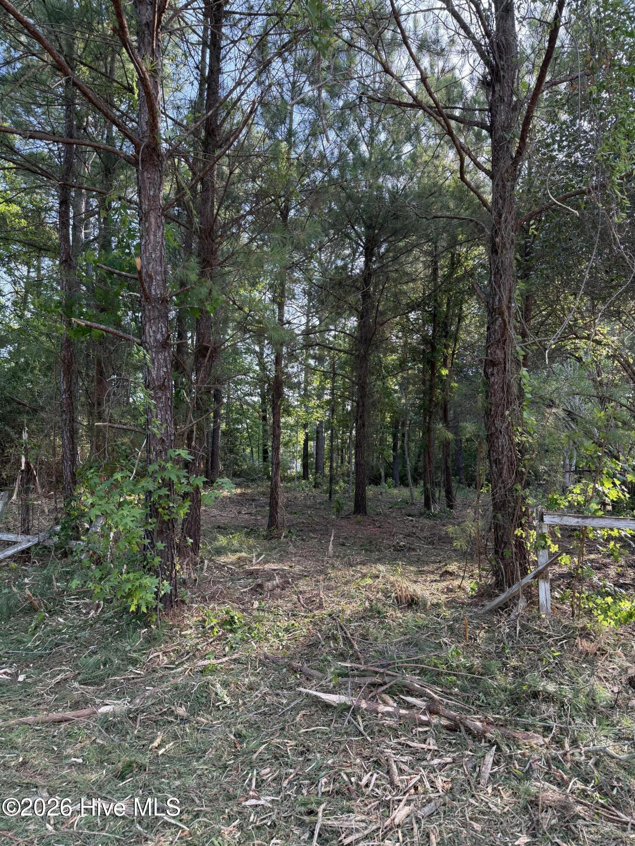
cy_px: 423
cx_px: 318
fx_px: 587
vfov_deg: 71.6
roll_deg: -1.3
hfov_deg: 56.8
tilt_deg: +4.4
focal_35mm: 24
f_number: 1.78
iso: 100
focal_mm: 6.76
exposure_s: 1/399
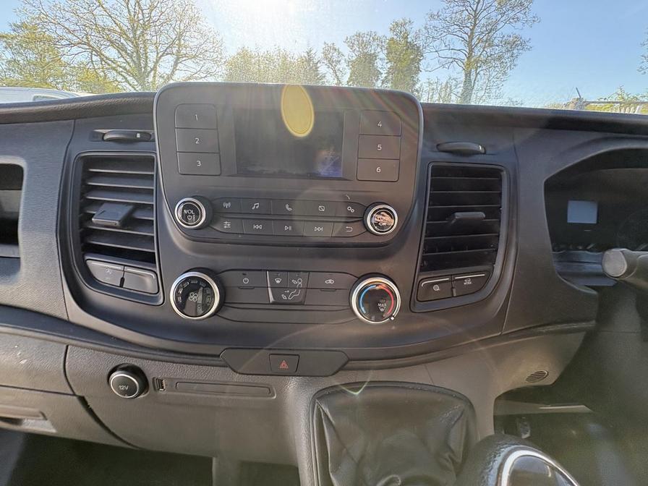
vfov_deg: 85.7
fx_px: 262
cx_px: 324
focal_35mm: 14
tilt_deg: -21.9
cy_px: 243
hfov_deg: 102.1
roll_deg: -0.9
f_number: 2.2
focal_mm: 2.22
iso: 64
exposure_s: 1/146
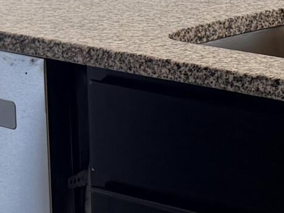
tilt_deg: -11.9
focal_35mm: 154
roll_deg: -0.9
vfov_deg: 9.6
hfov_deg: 12.0
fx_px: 1263
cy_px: 37
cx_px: 484
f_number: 1.78
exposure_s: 1/120
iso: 125
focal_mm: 6.76
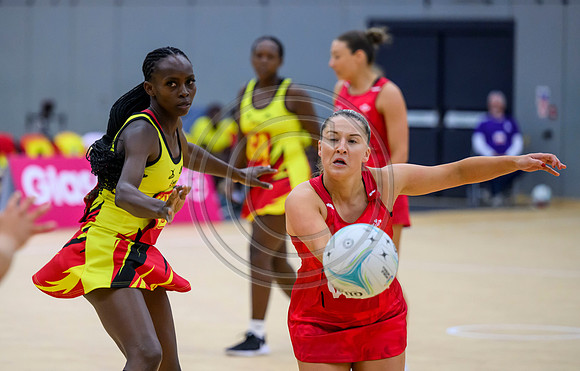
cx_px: 249
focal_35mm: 207
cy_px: 172
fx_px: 3296
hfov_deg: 10.1
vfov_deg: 6.4
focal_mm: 155
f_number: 2.8
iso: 4000
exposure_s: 1/1250
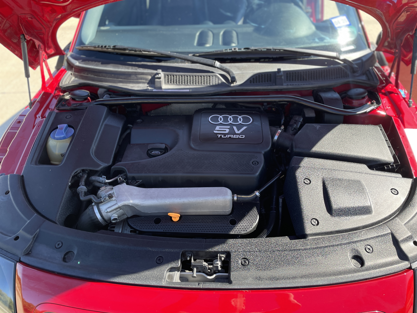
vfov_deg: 53.1
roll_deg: +3.3
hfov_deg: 67.3
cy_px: 156
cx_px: 208
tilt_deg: -41.8
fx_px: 313
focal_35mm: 26
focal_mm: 4.2
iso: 50
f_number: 1.6
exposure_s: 1/525
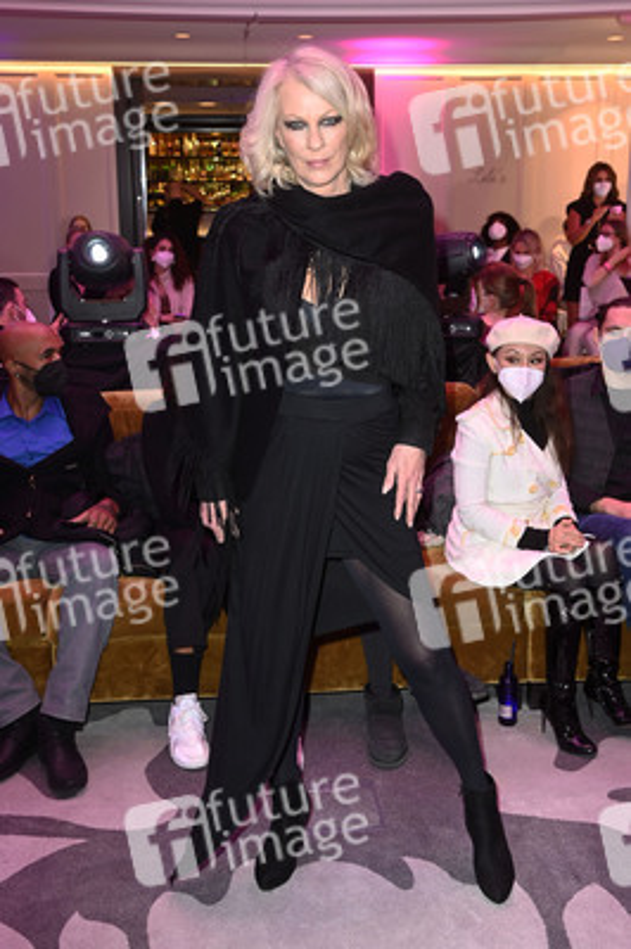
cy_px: 474
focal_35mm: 38
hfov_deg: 35.0
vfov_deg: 50.7
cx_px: 316
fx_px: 1001
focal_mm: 38
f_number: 5.6
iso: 1600
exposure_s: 1/80
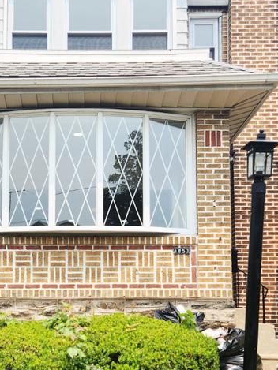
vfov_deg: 35.1
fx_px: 567
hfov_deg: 27.2
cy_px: 293
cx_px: 77
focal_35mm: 53
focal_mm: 5.4
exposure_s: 1/1429
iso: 20
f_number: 1.8
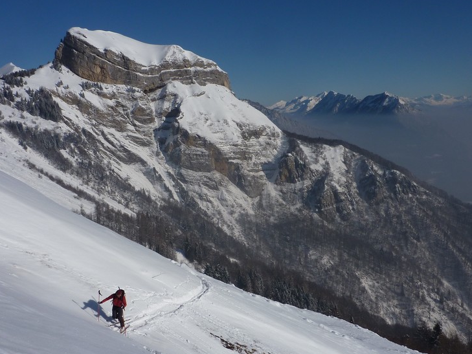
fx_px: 477
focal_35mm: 35
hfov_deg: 52.6
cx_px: 239
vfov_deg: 40.7
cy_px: 178
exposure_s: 1/1300
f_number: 6.3
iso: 80
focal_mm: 4.7
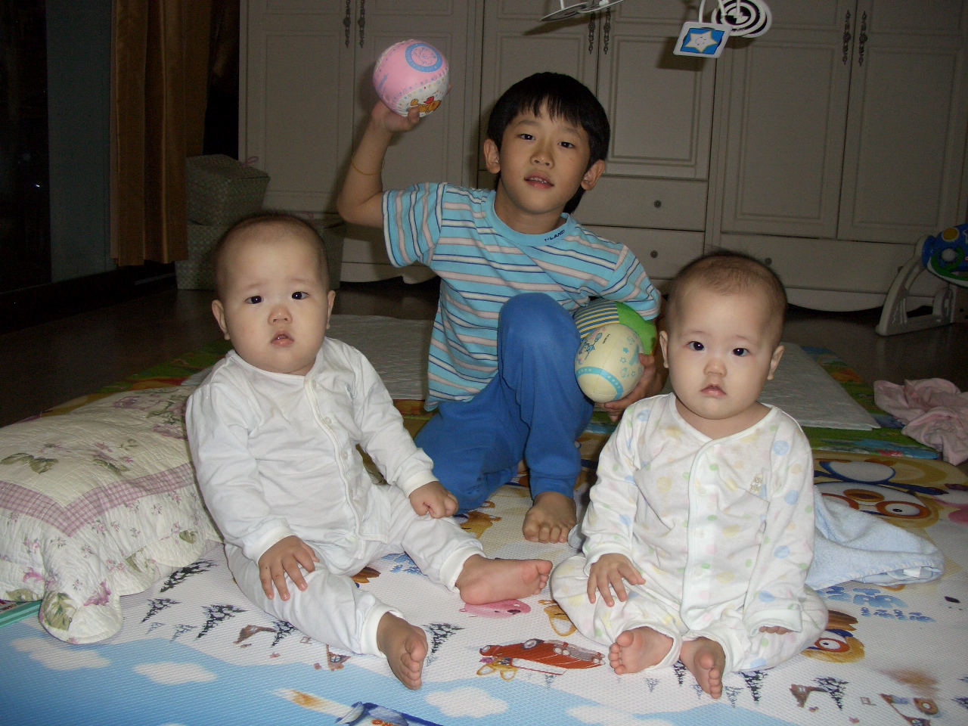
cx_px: 484
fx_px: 923
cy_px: 363
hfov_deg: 55.4
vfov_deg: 42.9
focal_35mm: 33
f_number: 2.8
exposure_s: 1/60
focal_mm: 7.1
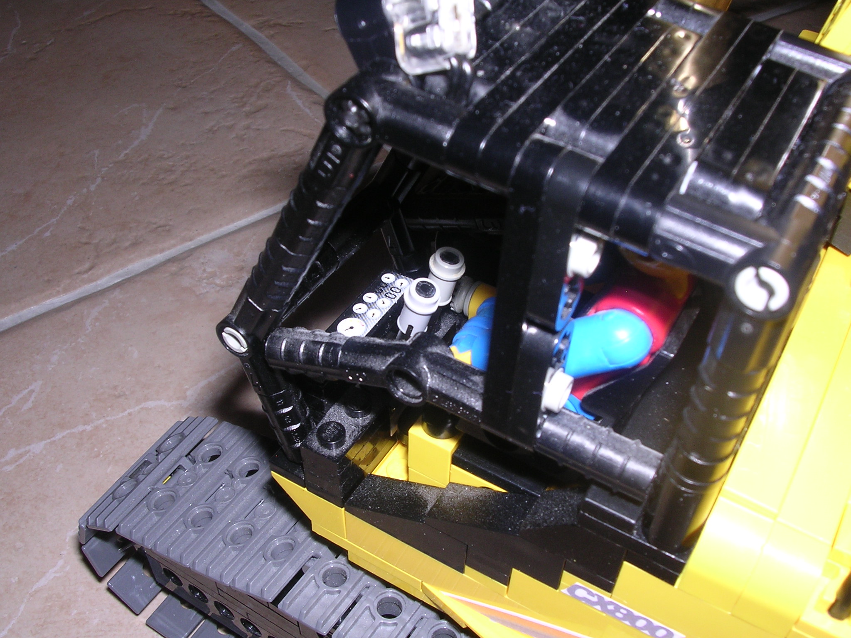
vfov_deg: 37.7
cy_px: 319
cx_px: 426
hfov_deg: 49.0
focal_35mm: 38
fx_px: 934
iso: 100
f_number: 5.6
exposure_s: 1/60.1
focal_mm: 5.8
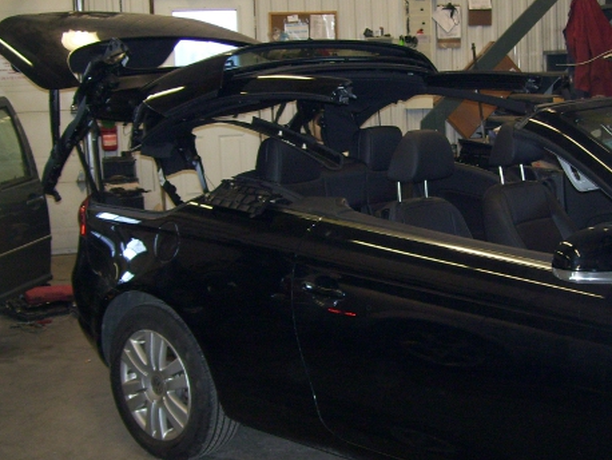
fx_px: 973
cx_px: 412
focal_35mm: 55
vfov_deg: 26.6
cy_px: 263
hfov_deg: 34.6
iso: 200
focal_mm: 6
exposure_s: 1/60
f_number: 2.7
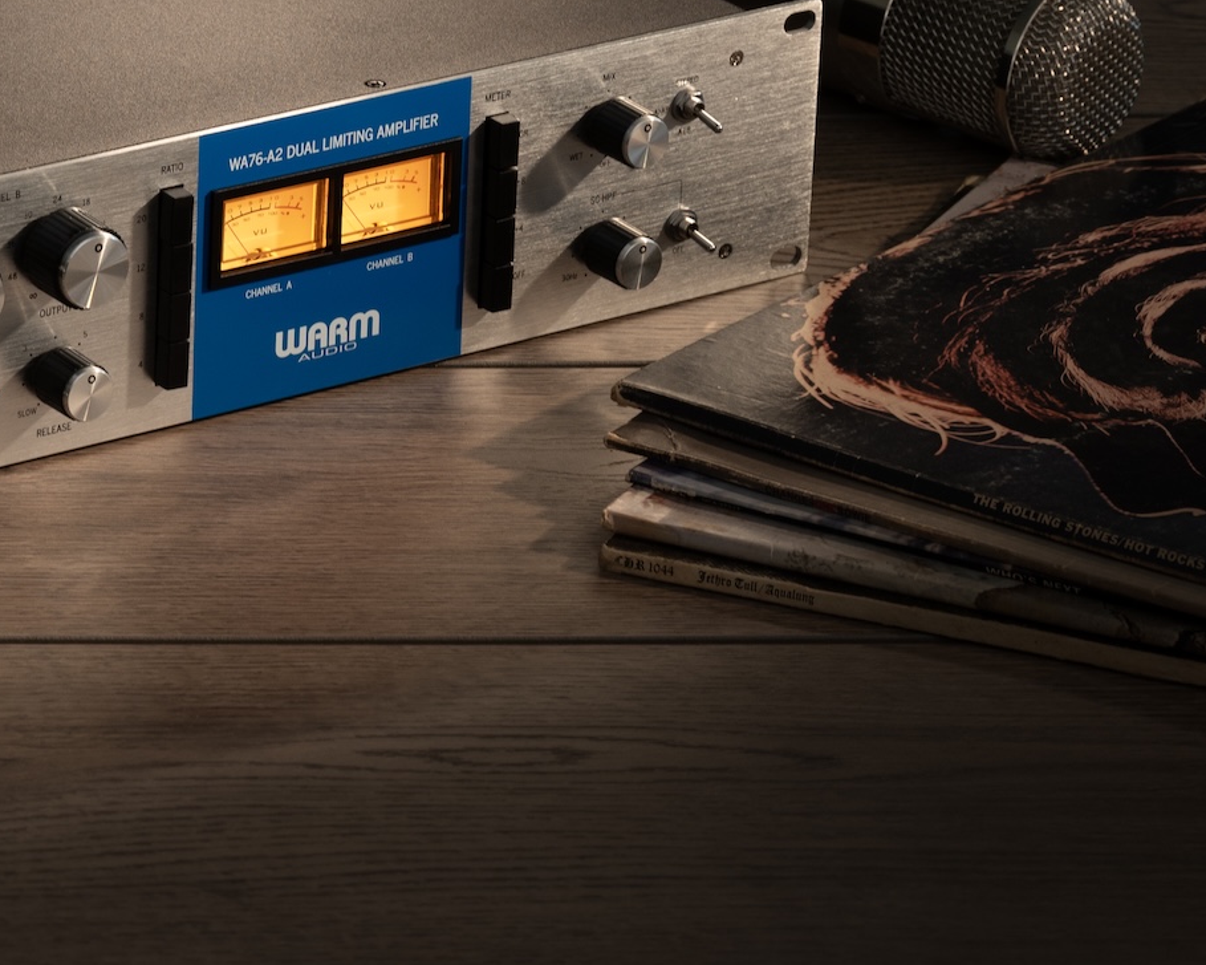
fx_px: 6353
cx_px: -53
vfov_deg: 8.7
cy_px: 115
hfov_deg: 10.7
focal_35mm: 178
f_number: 10
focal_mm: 88
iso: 400
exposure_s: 1/15
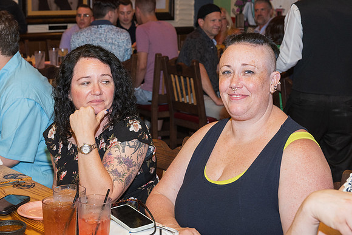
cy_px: 118
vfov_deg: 19.7
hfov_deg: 29.2
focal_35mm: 69
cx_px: 162
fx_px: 676
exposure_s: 1/100
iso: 1000
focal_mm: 51
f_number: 6.3
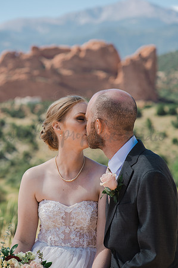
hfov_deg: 16.0
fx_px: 632
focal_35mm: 85
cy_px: 134
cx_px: 89
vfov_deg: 23.9
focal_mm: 85
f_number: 3.5
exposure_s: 1/500
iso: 100
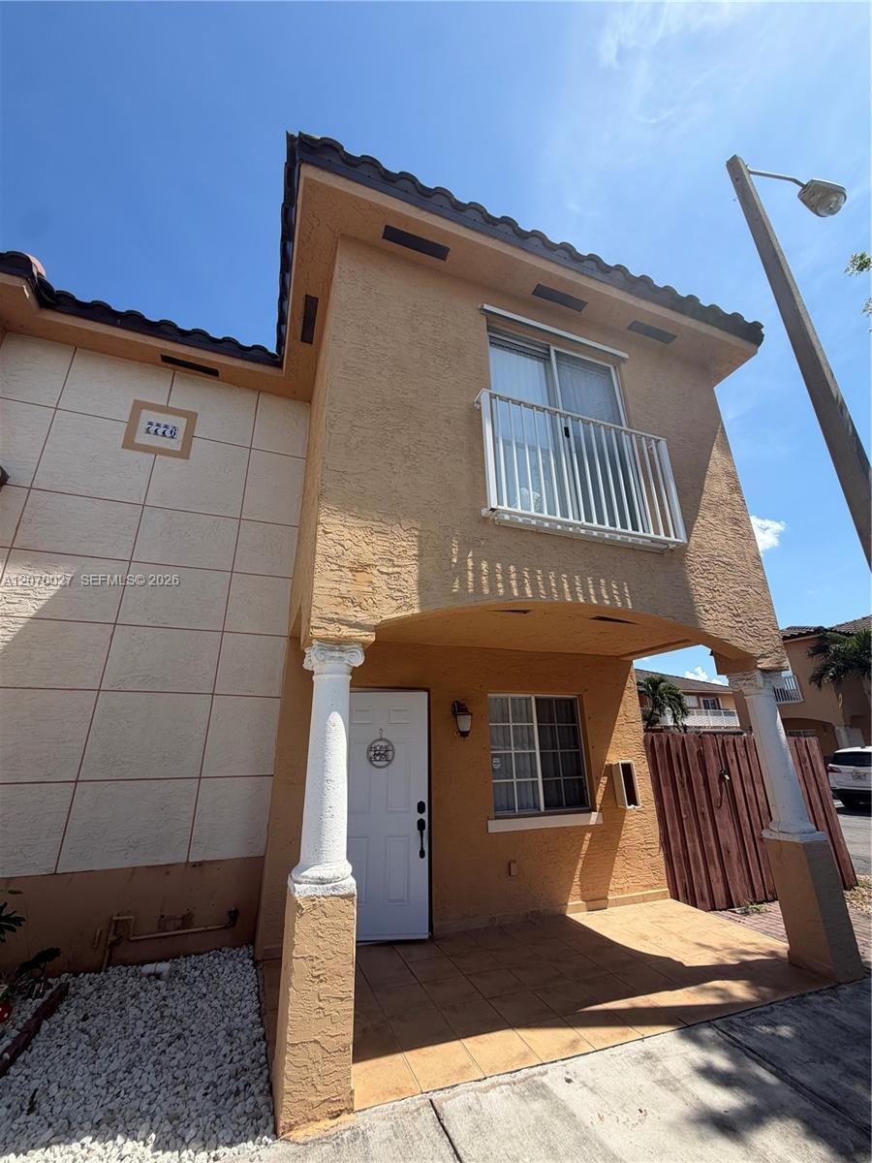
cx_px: 436
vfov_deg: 102.1
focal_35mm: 14
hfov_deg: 85.7
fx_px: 470
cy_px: 582
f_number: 2.2
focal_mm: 2.22
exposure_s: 1/770
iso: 25
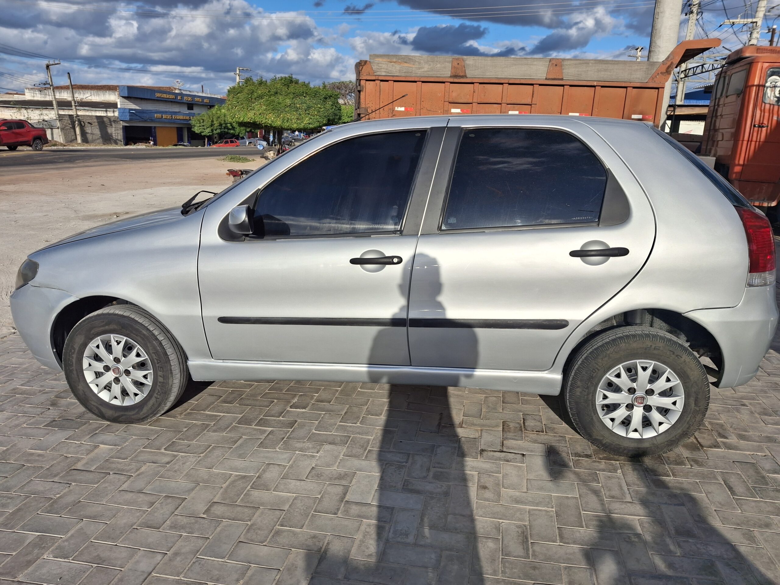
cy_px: 292
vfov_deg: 54.9
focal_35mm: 25
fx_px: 563
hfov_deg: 69.4
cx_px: 390
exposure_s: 1/2146
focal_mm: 4.69
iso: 25
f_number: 1.8
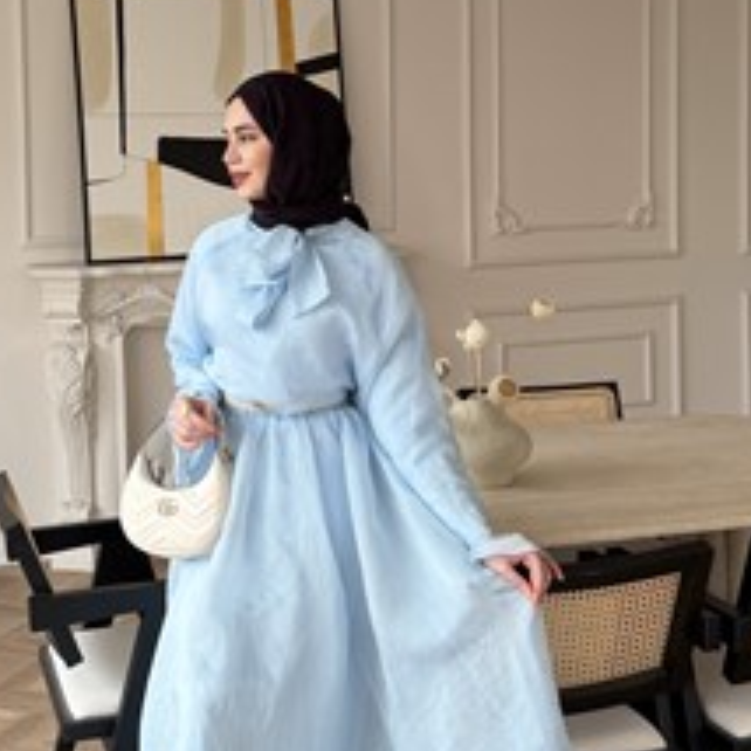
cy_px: 507
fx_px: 1006
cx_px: 270
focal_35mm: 41
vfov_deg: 40.4
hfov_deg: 40.6
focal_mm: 6.76
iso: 64
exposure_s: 1/221
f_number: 1.78
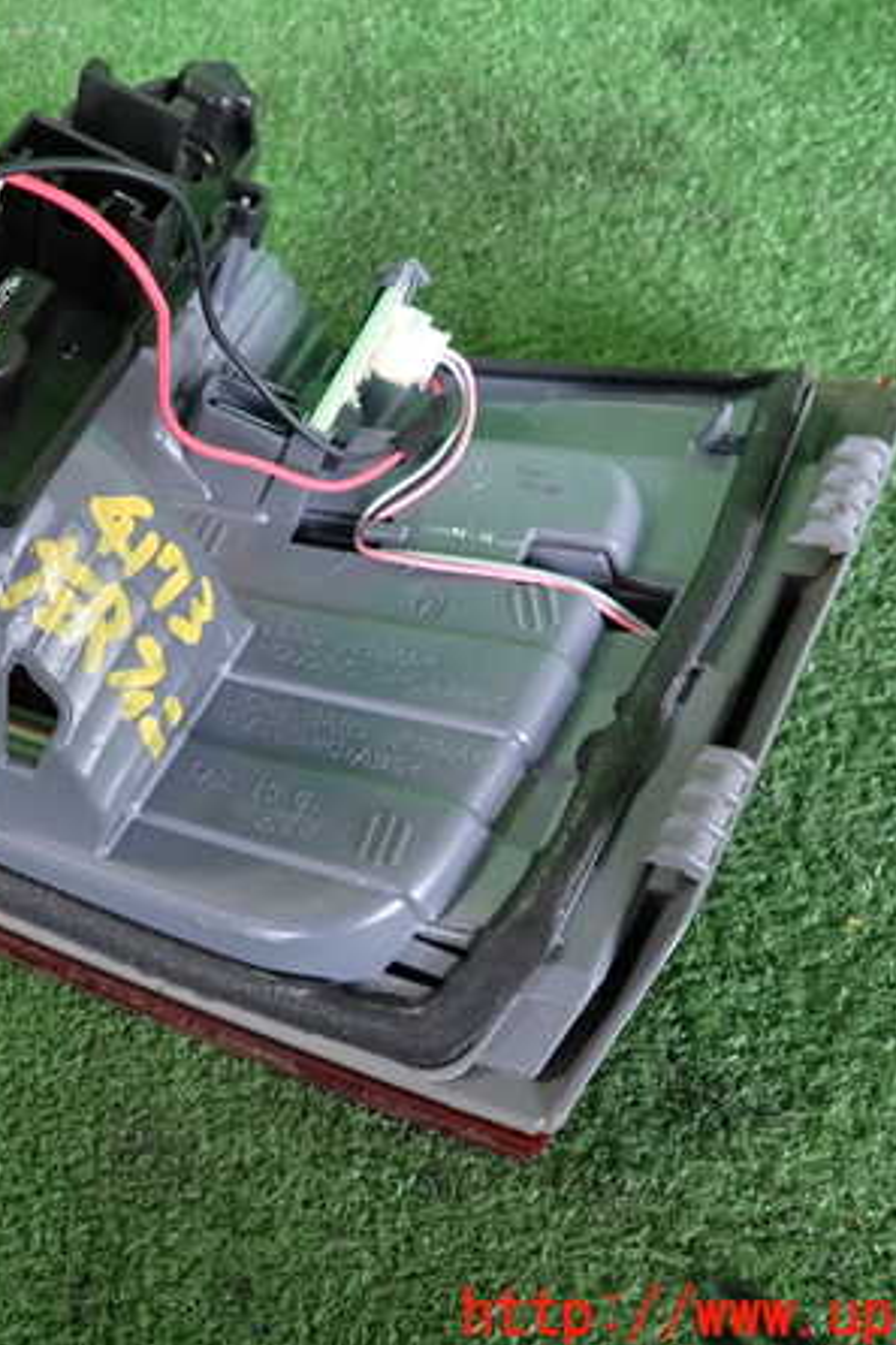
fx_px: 1308
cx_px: 238
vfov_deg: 54.5
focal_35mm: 35
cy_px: 676
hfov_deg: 37.0
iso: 250
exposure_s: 1/30
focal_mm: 4.5
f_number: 2
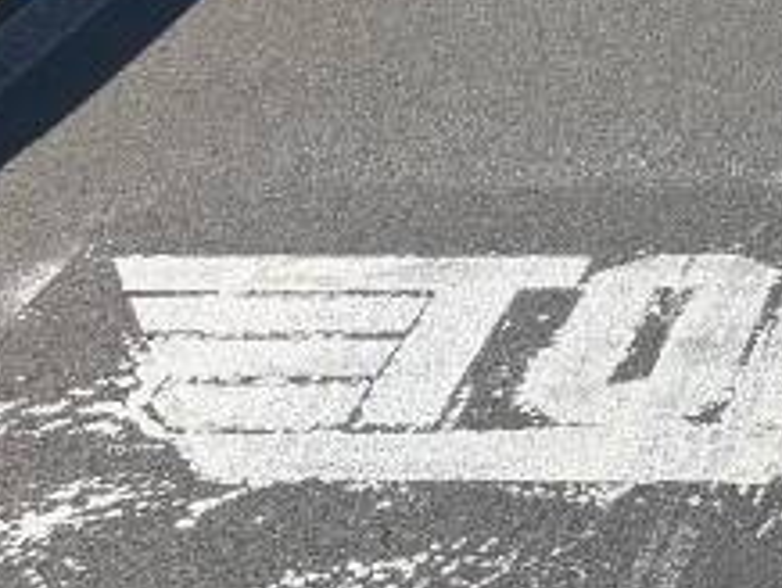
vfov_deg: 11.3
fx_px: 2759
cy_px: -455
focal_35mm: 122
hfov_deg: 14.9
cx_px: 1180
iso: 50
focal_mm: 5.96
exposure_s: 1/3205
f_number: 1.6
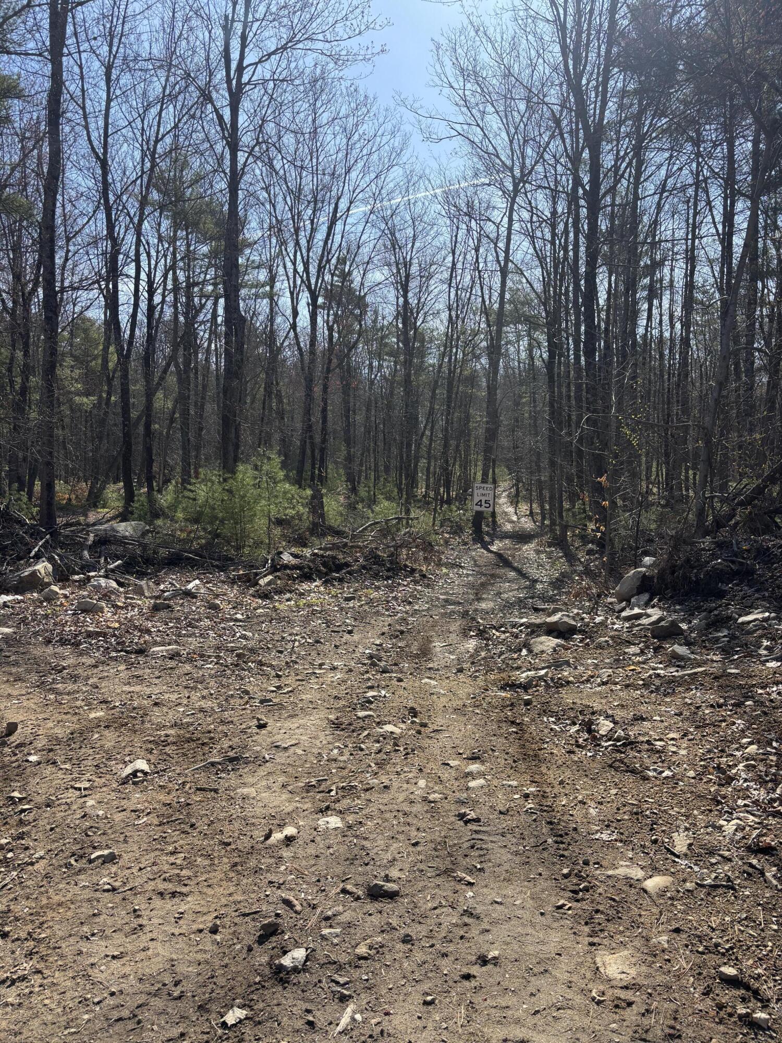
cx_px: 391
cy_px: 522
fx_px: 783
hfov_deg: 53.1
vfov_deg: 67.3
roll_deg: +0.0
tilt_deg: -2.5
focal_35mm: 26
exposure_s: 1/2451
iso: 50
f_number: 1.6
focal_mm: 5.96
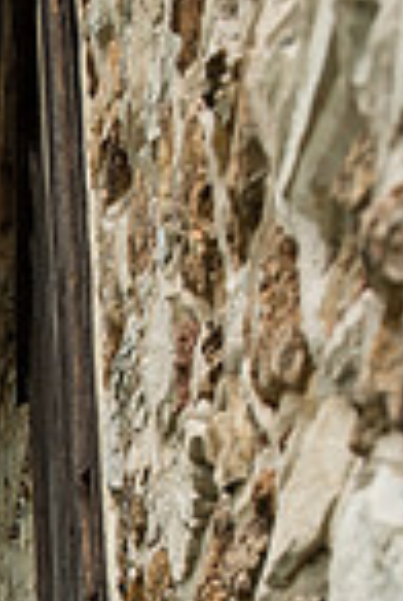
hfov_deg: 15.5
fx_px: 1387
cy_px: 786
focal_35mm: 83
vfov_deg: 21.9
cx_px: -169
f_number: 4
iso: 400
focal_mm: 27
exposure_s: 1/500
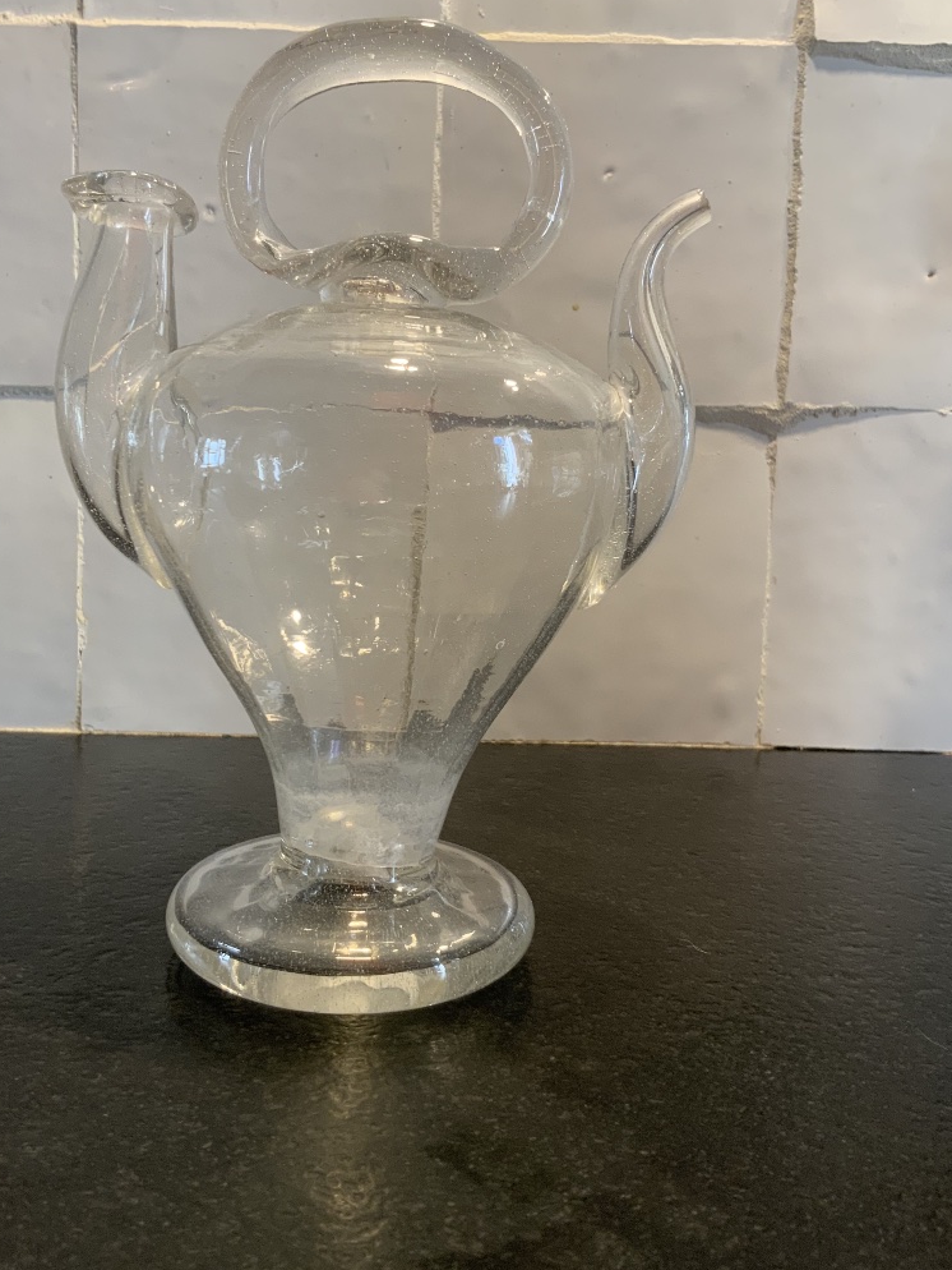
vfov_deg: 52.4
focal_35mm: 35
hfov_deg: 40.6
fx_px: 1283
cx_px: 392
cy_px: 546
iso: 40
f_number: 1.8
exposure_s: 1/50
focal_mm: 3
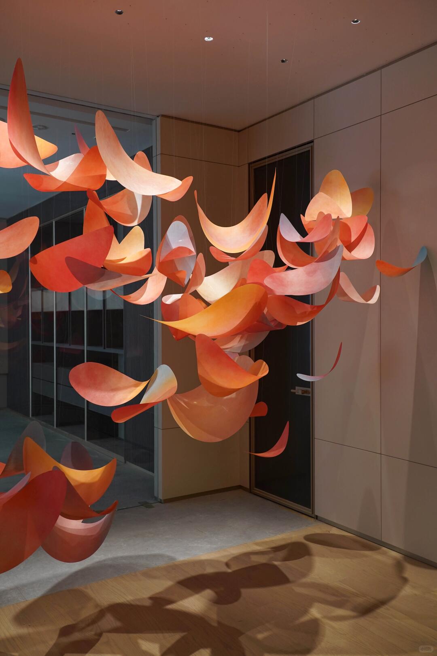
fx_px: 583
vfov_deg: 58.7
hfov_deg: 41.1
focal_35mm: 32
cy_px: 328
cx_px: 218
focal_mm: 32
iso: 1000
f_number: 5
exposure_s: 1/60
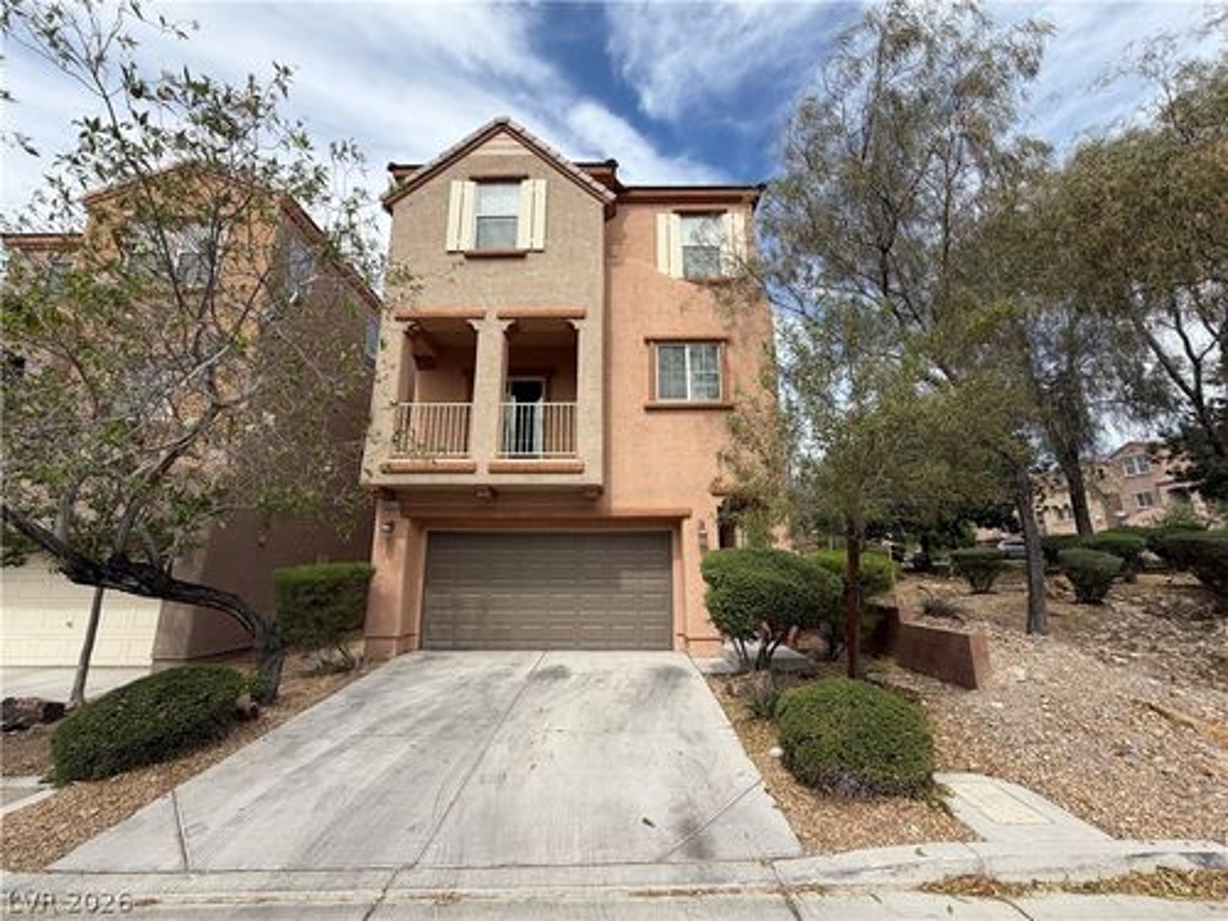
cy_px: 460
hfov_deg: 102.1
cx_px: 614
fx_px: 497
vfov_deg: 85.7
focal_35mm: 14
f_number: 2.2
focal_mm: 2.22
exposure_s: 1/770
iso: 25
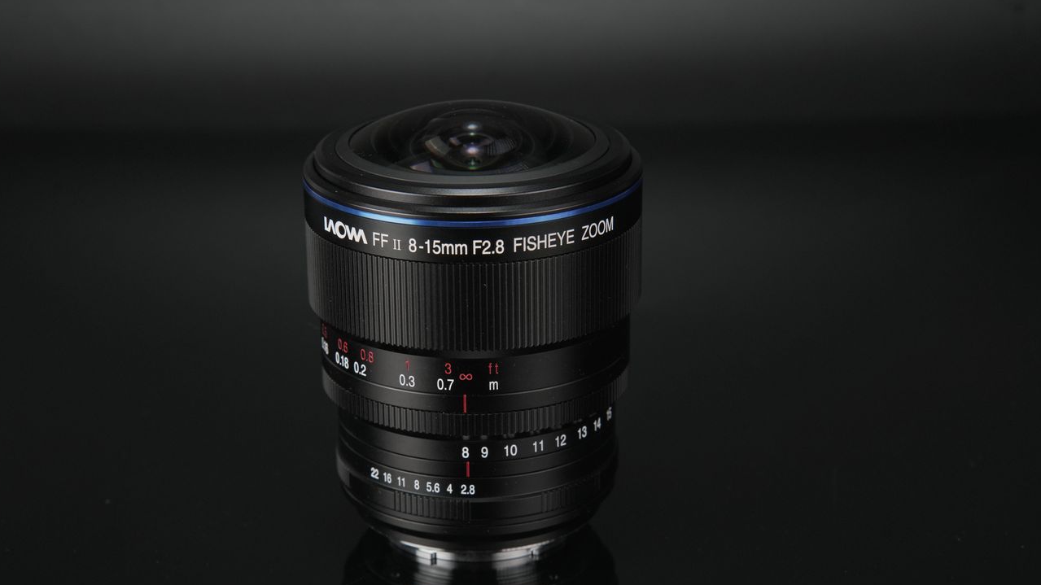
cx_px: 492
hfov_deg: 24.7
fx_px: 2374
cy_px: 363
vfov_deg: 14.0
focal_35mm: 86
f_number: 9
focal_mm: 75
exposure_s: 1/125
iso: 1600
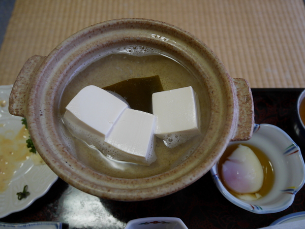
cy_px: 114
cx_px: 152
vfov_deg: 46.9
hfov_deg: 59.9
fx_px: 265
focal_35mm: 30
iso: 800
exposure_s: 1/60
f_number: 3.8
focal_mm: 15
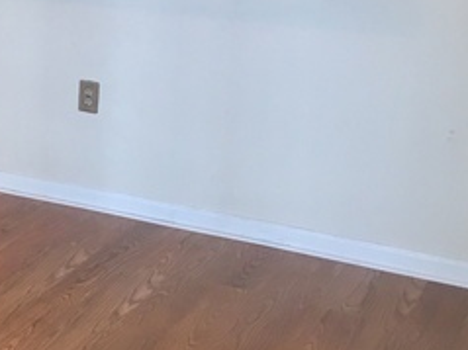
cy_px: 65
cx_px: -66
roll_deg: -0.2
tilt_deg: -11.5
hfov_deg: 22.6
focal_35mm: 81
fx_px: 1095
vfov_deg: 18.0
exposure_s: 1/30
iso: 64
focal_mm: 4.15
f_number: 2.2
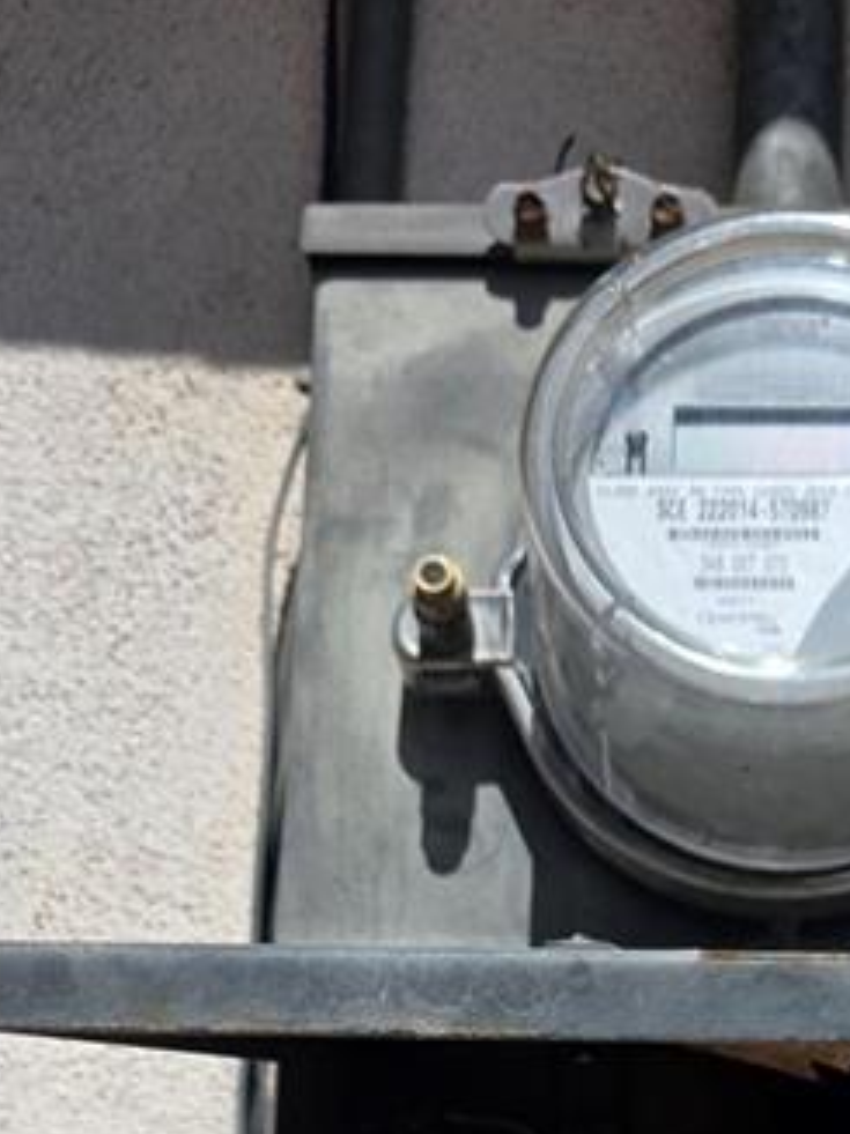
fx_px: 1769
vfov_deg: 31.4
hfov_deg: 26.1
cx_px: 777
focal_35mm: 54
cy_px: 1262
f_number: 1.7
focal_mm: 6.3
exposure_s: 1/7944
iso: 64
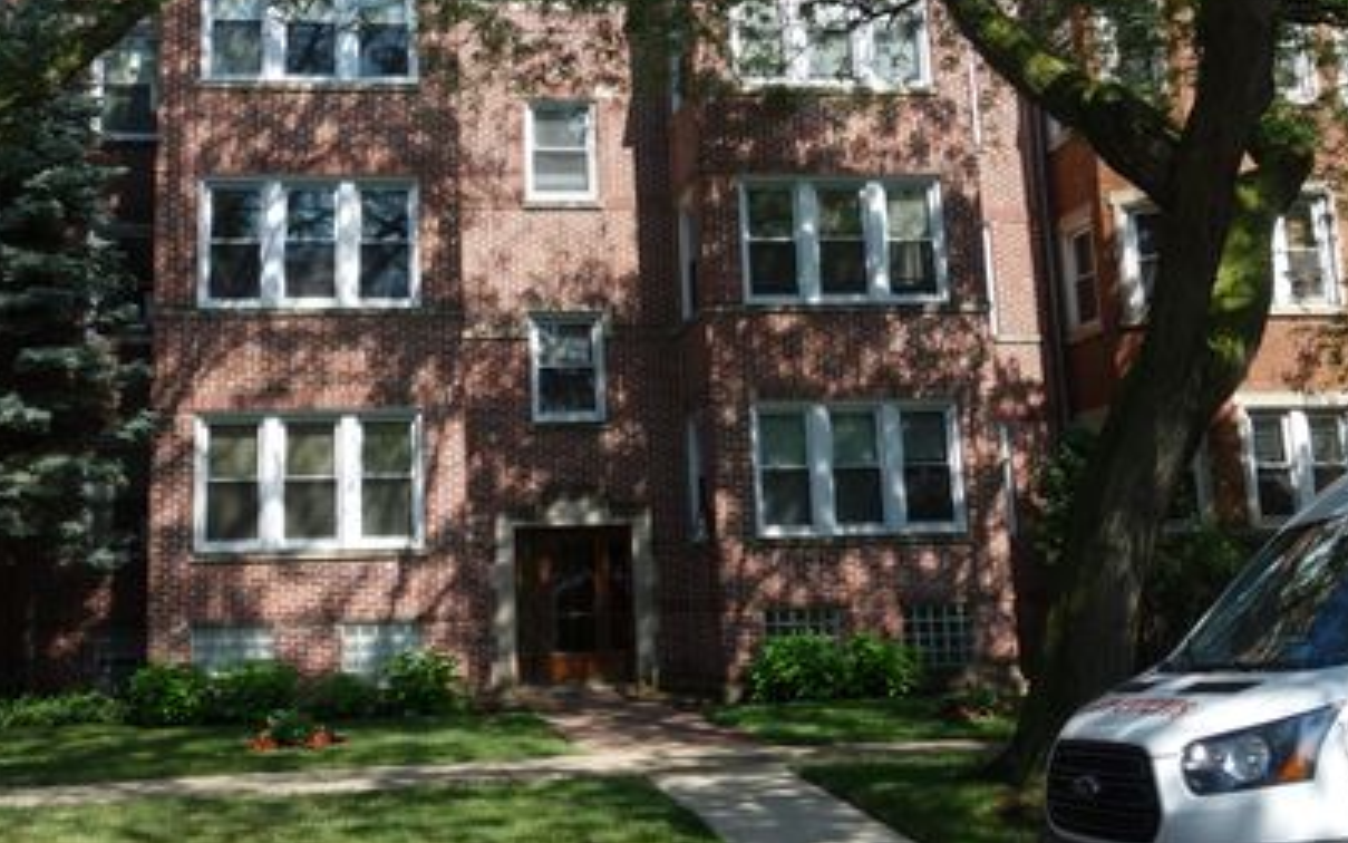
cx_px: 545
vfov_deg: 29.7
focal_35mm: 43
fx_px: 1580
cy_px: 293
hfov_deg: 46.0
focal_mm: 12.48
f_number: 5.6
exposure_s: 1/250
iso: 125
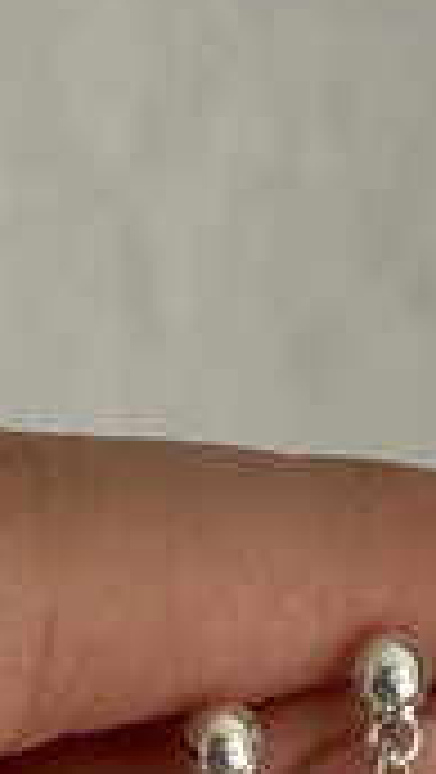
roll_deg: +0.7
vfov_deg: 12.1
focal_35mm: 176
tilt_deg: -11.3
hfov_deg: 6.9
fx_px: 3610
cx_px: 346
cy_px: 776
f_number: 1.6
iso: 80
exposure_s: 1/60
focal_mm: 5.96
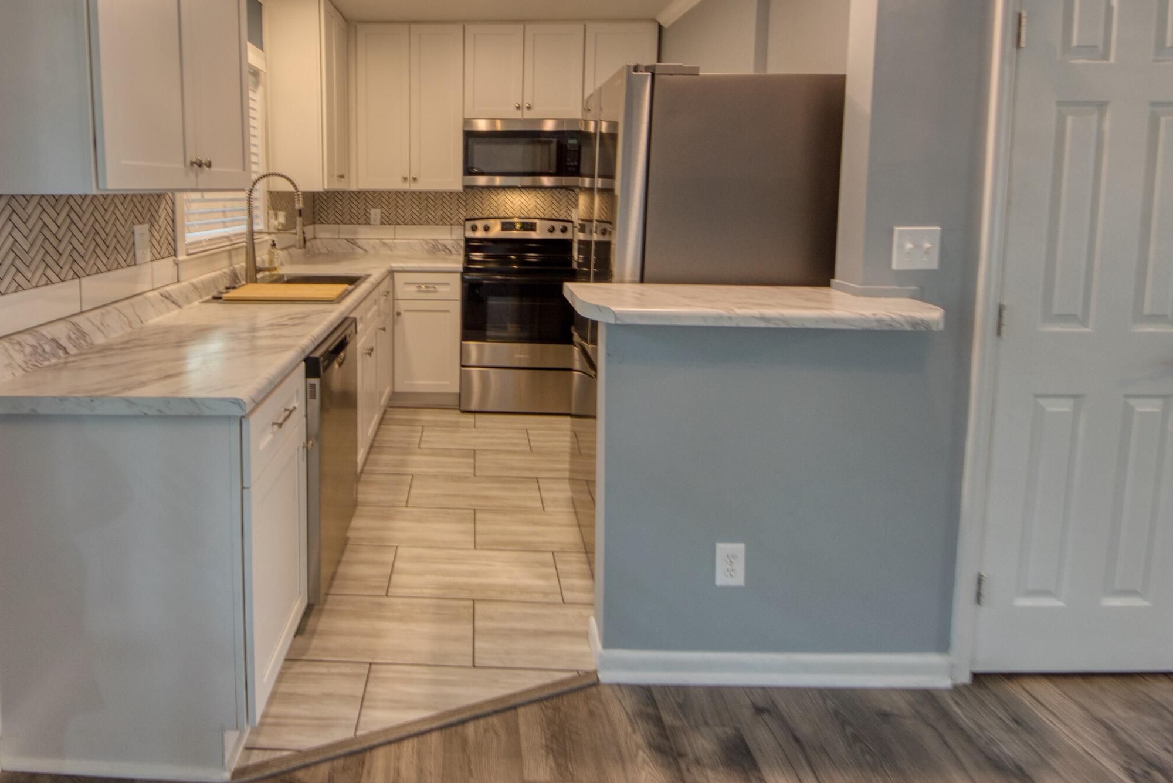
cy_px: 231
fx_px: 587
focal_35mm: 18
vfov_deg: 64.7
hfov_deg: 88.5
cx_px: 451
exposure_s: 1/10
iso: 200
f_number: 9
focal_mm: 8
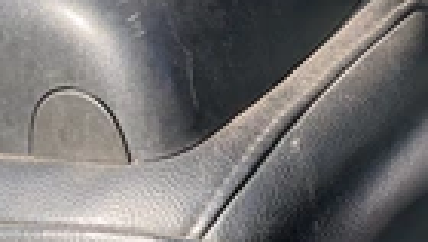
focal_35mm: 90
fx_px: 1022
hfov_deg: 21.6
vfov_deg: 13.4
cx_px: 538
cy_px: 61
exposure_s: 1/312
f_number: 1.8
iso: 25
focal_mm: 3
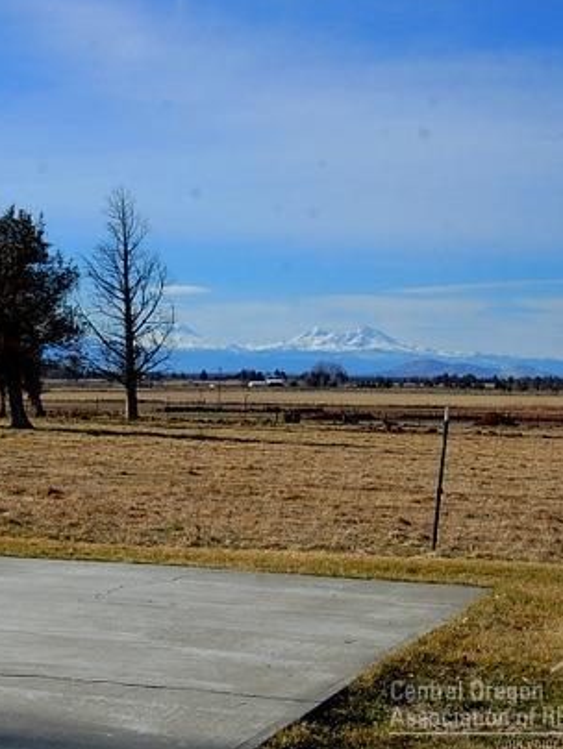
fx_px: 1729
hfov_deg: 18.3
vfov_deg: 24.5
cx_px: 78
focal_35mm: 80
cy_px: 375
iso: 200
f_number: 10
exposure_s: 1/400
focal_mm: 35
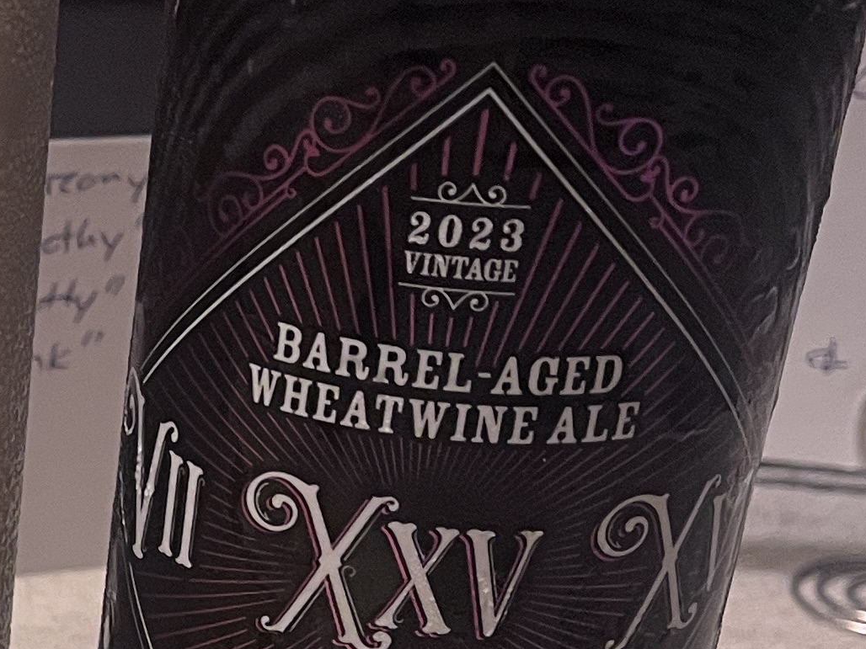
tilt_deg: -33.2
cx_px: -357
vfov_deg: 13.7
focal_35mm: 102
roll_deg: +0.4
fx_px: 2552
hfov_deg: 17.6
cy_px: 960
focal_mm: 5.1
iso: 125
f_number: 1.6
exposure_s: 1/60
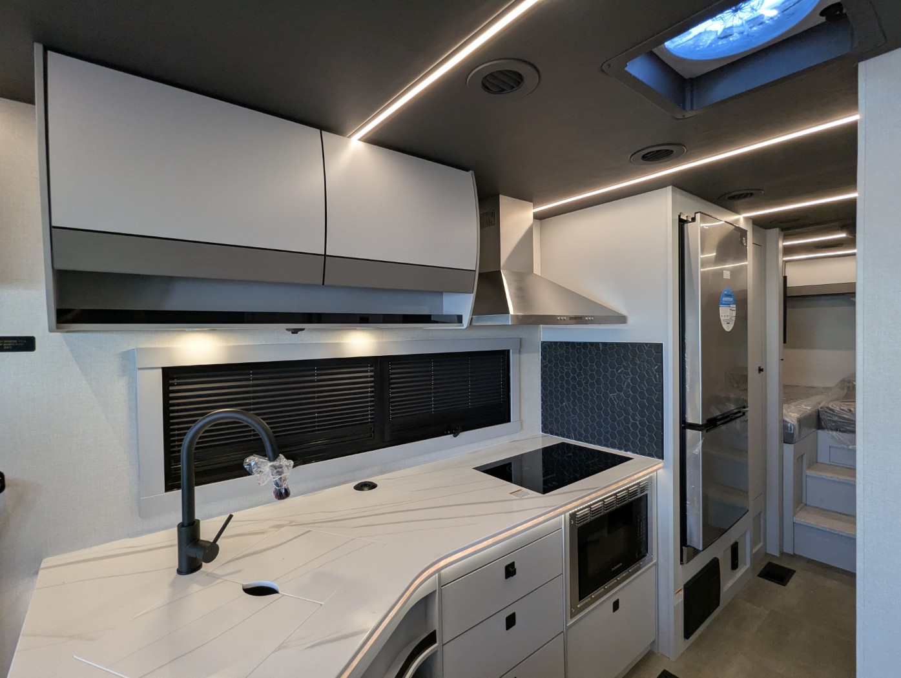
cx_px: 450
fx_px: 417
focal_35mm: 16
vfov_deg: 78.2
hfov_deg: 94.4
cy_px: 339
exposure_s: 1/125
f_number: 2.2
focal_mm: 2.35
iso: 173
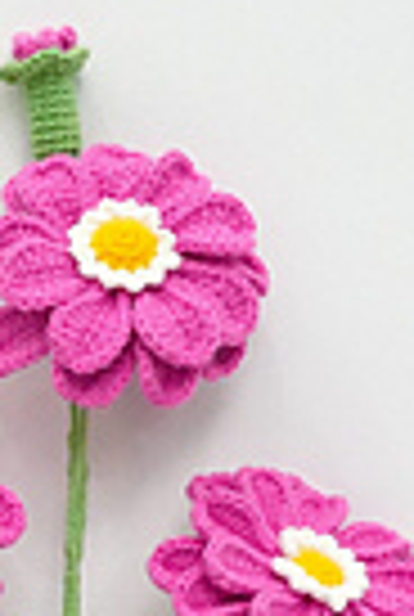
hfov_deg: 8.4
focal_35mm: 163
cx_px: -83
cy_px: 517
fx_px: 2797
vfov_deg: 12.5
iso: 10000
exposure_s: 1/400
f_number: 8
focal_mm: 35
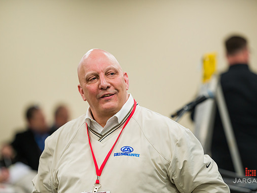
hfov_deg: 10.6
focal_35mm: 186
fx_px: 1381
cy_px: 96
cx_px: 135
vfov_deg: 8.0
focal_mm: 170
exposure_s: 1/500
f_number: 3.2
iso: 1600
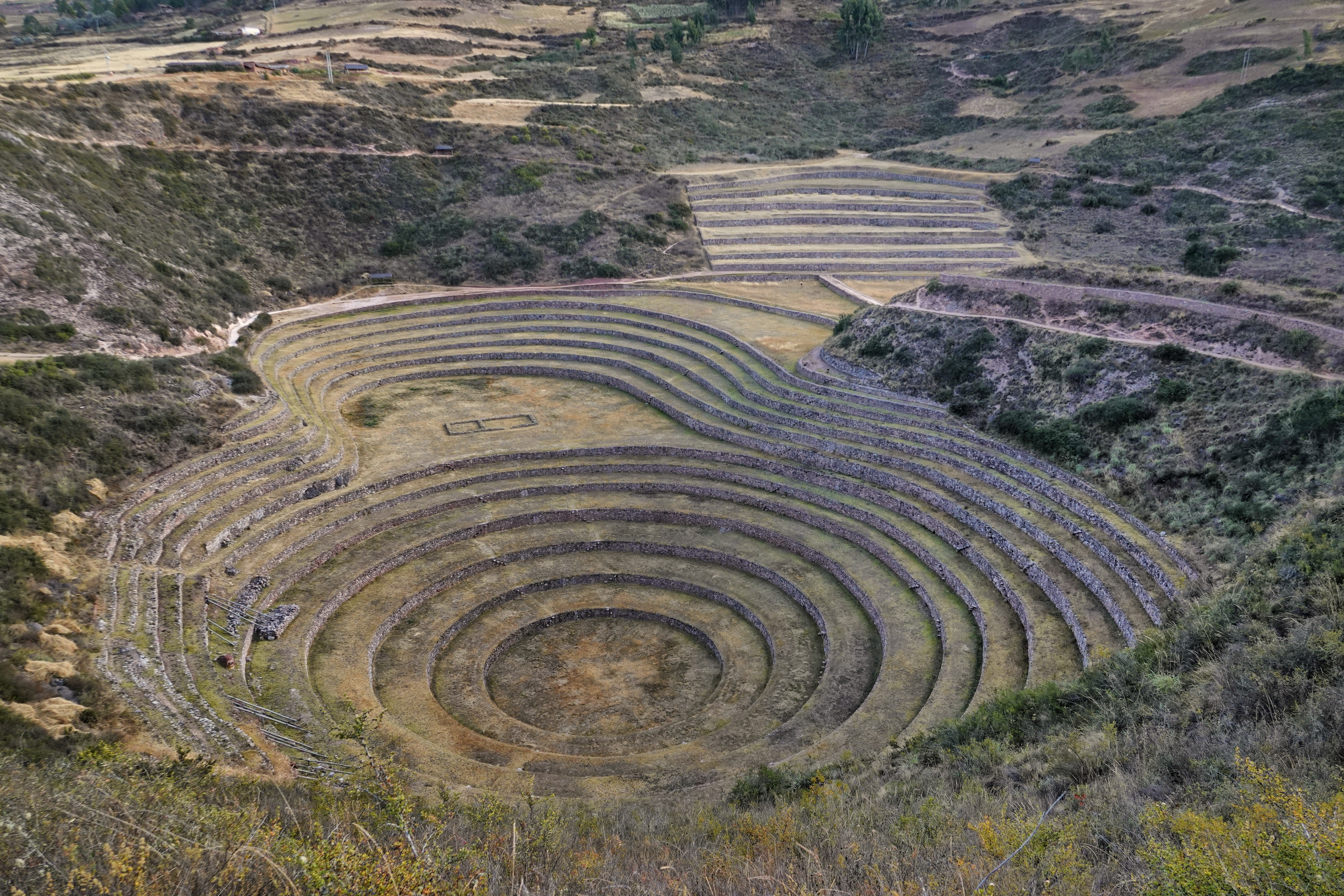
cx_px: 672
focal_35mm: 24
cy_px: 448
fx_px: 896
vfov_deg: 53.1
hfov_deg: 73.7
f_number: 2.4
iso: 250
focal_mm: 8.8
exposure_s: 1/250
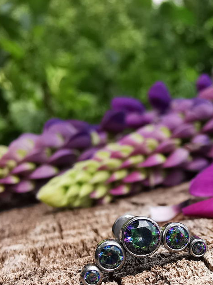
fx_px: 353
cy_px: 207
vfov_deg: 42.7
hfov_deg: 32.8
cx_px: 164
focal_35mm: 43
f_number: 2.2
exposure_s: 1/729
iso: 50
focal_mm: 2.35
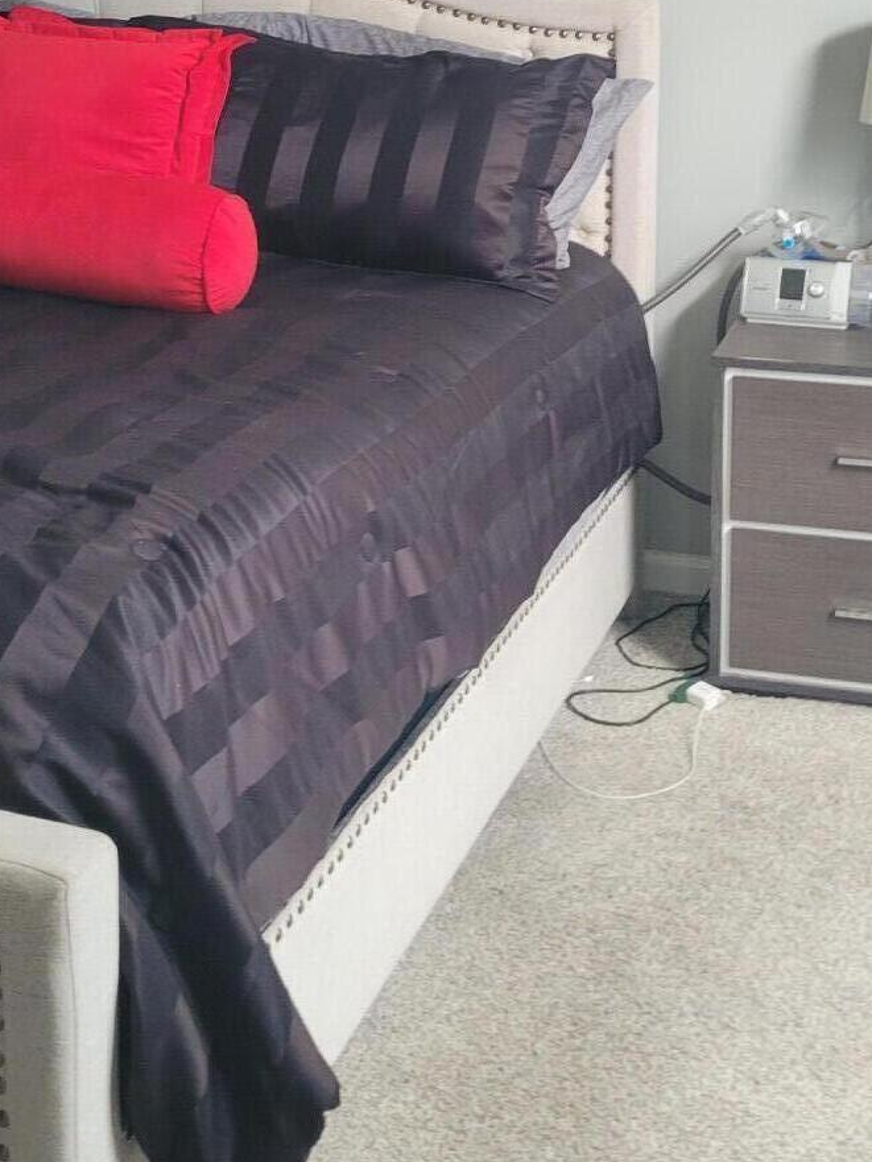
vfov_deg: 32.0
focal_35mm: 59
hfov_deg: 24.8
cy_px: 268
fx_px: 1981
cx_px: 505
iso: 250
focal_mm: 5.4
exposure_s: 1/60
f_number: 1.8
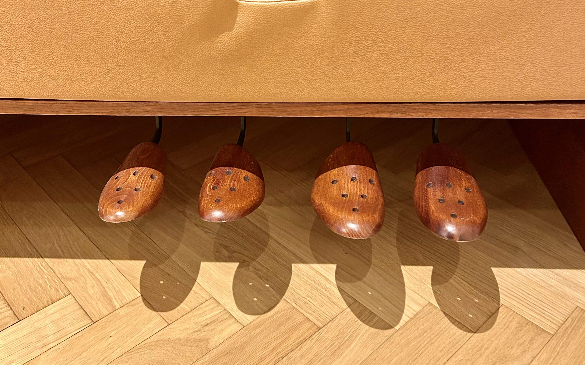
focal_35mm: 37
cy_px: 68
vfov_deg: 33.4
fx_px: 590
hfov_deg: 52.7
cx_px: 292
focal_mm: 5.7
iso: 500
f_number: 1.5
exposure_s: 1/33
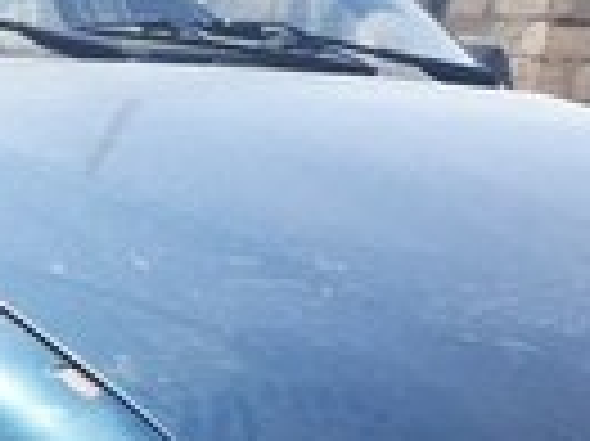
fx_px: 1737
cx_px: -230
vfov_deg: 13.8
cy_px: 603
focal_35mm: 102
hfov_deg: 17.7
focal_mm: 3.6
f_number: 1.9
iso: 40
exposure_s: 1/825
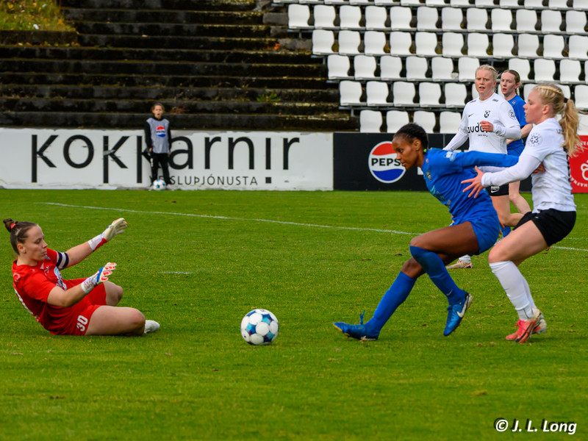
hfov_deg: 7.7
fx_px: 4363
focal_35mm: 257
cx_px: 383
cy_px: 267
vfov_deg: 5.8
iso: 800
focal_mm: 180
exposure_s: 1/1000
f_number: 6.3
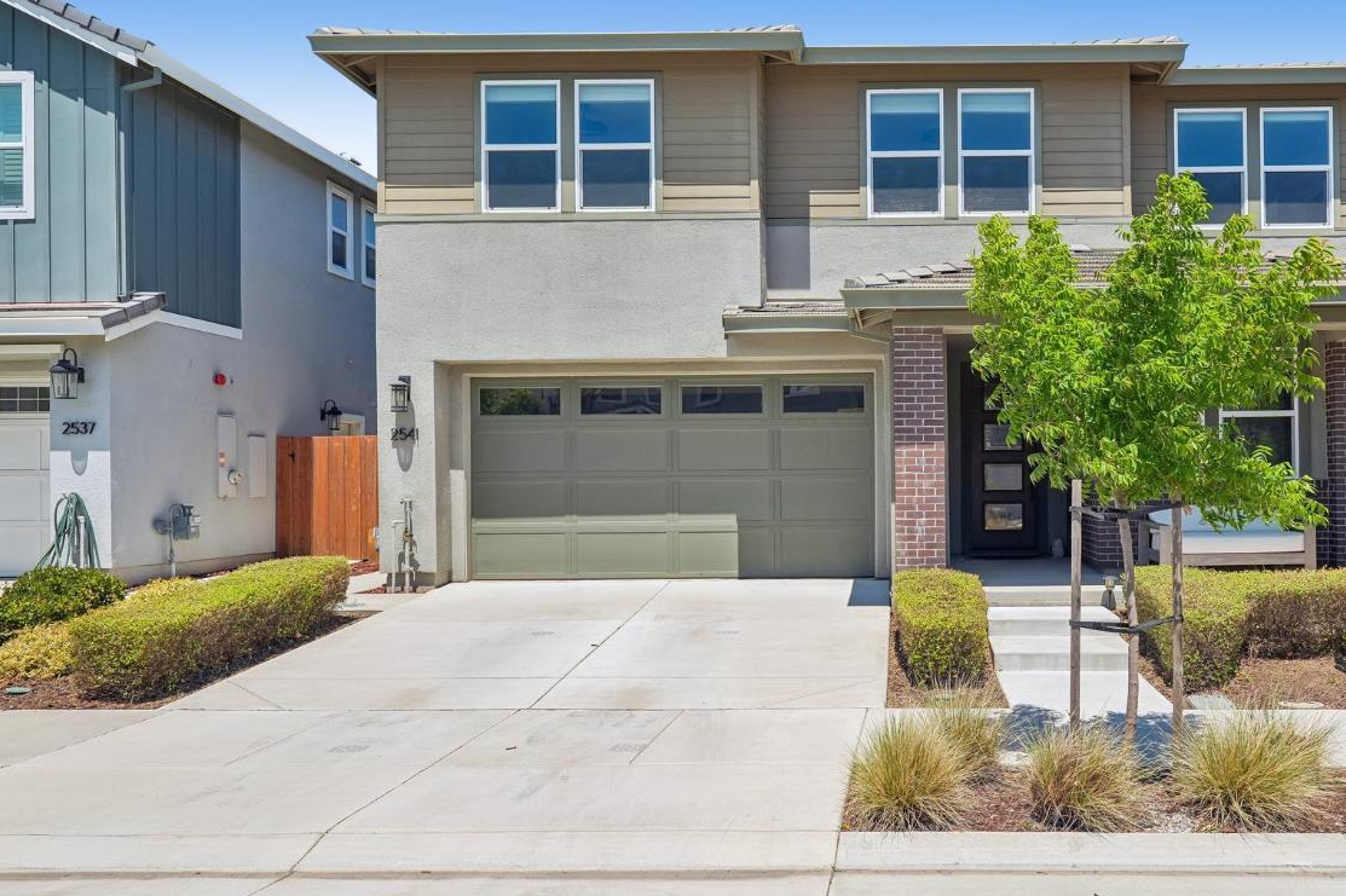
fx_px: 1158
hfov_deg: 58.9
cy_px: 489
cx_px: 903
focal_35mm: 31
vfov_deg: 42.2
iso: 400
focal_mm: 23
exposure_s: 1/640
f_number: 8
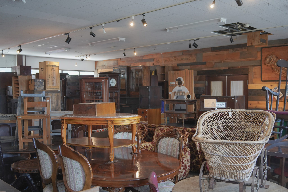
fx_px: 280
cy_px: 96
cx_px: 144
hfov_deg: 54.4
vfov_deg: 37.9
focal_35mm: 35
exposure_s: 1/125
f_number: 5.6
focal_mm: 35
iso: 1250
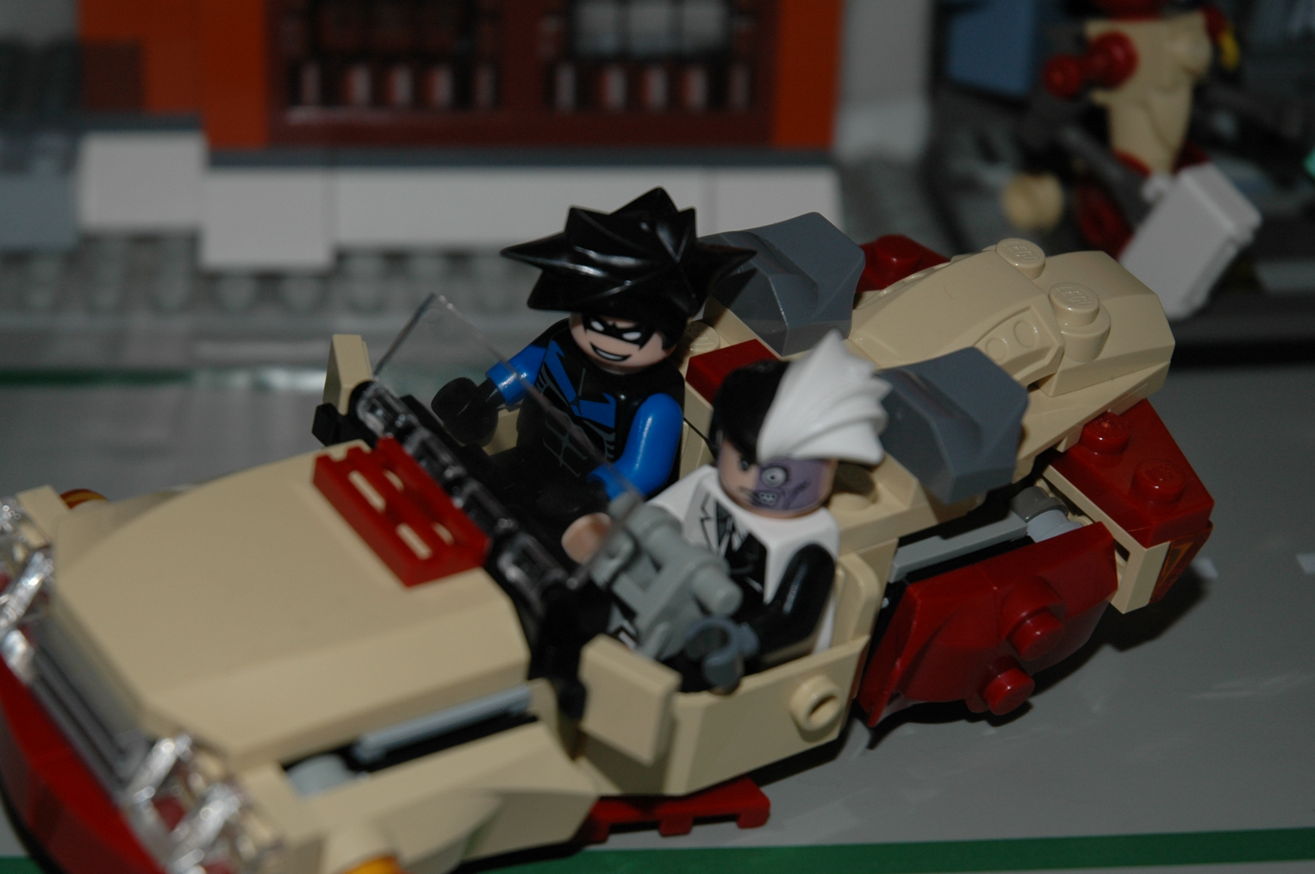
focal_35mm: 97
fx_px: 3540
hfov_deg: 21.0
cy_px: 520
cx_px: 570
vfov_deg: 14.1
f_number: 5.6
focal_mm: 52
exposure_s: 1/60
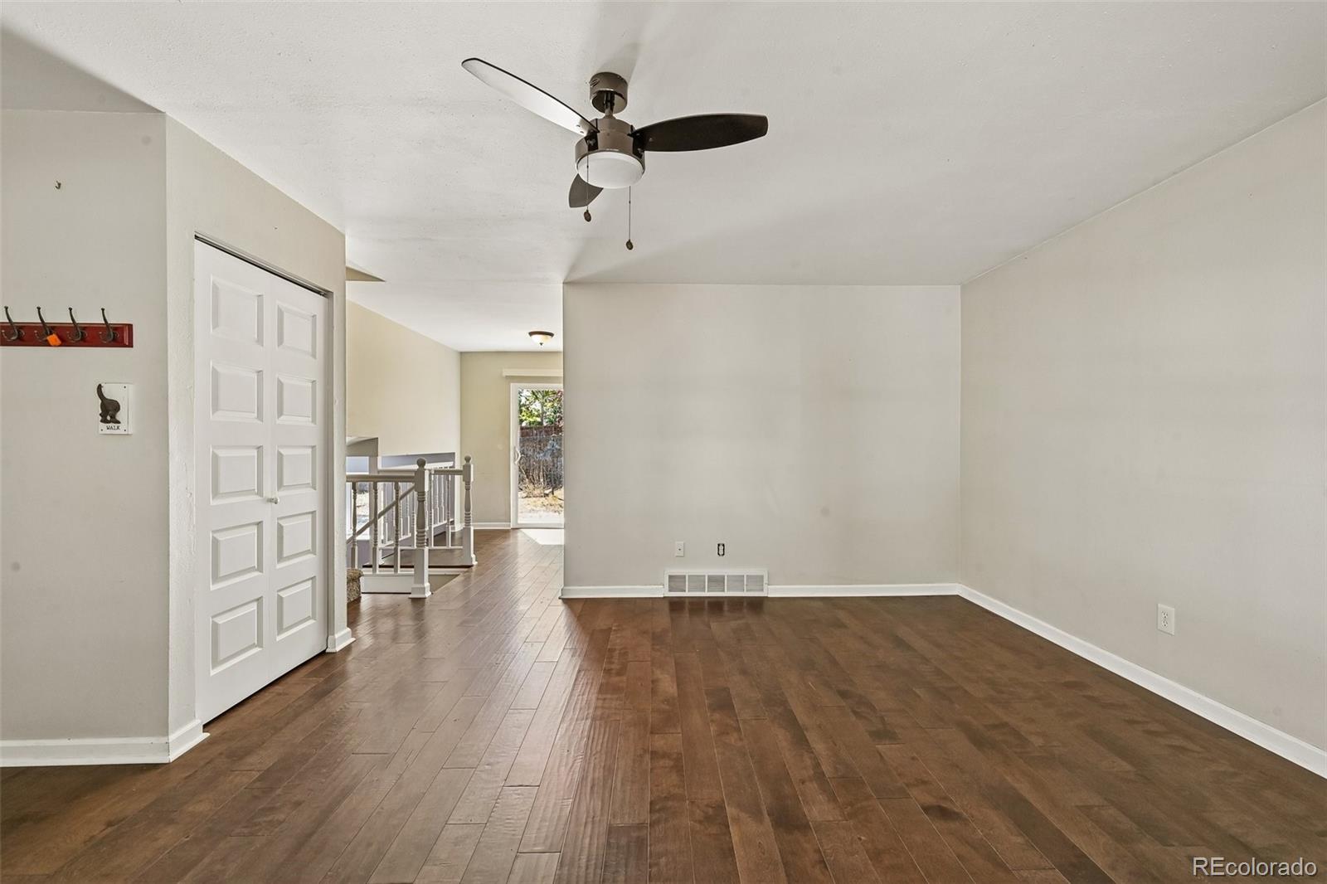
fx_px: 516
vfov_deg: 81.2
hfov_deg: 104.3
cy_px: 442
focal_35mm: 14
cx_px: 664
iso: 400
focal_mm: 14
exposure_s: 1/15
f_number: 10
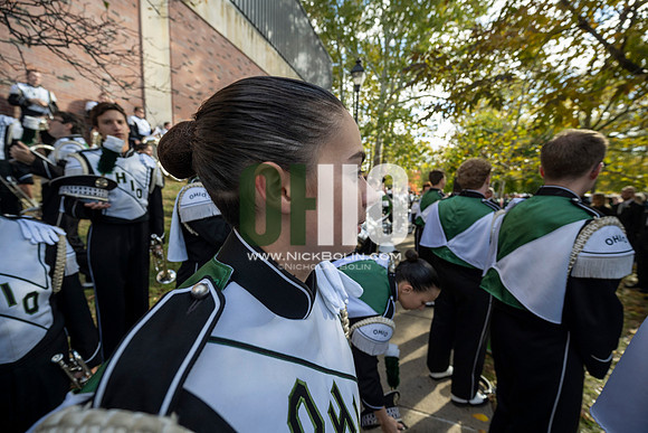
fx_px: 252
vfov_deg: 81.2
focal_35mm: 14
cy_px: 216
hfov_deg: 104.2
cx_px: 324
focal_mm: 14
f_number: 4.5
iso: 250
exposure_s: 1/500
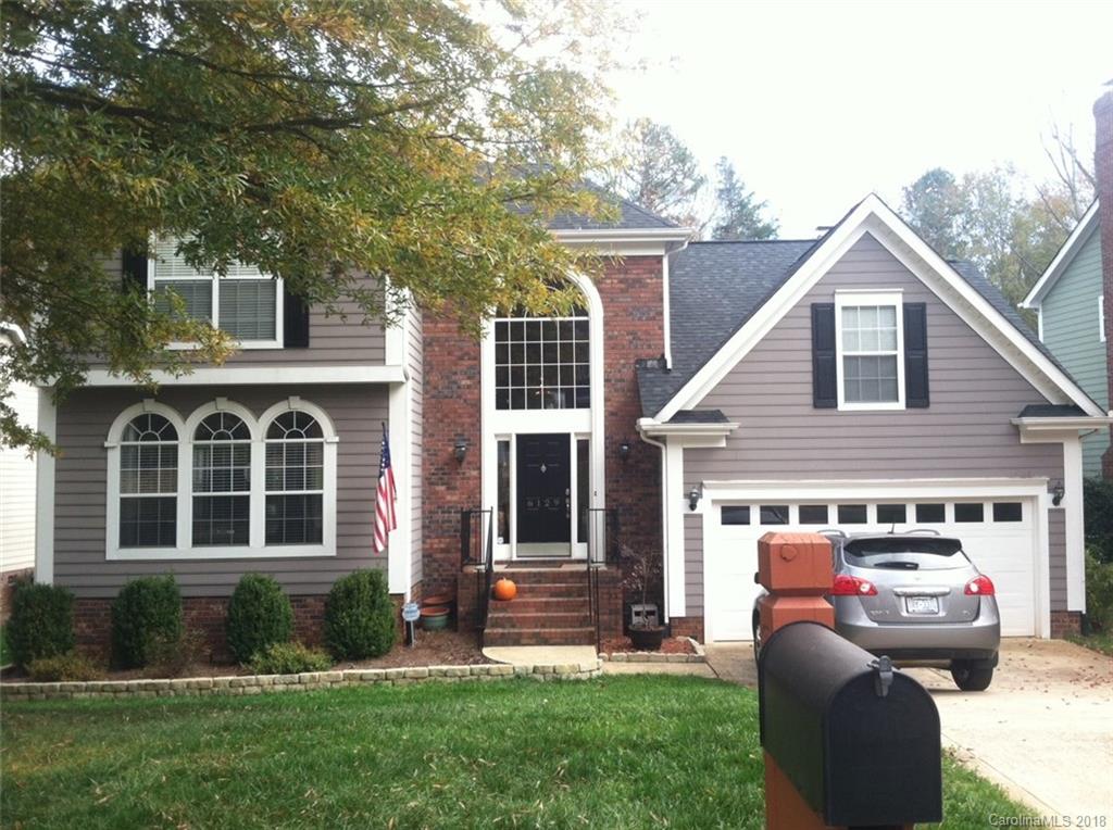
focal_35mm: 35
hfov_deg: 52.7
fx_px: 1123
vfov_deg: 40.6
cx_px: 556
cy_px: 415
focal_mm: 3.85
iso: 80
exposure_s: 1/166
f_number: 2.8
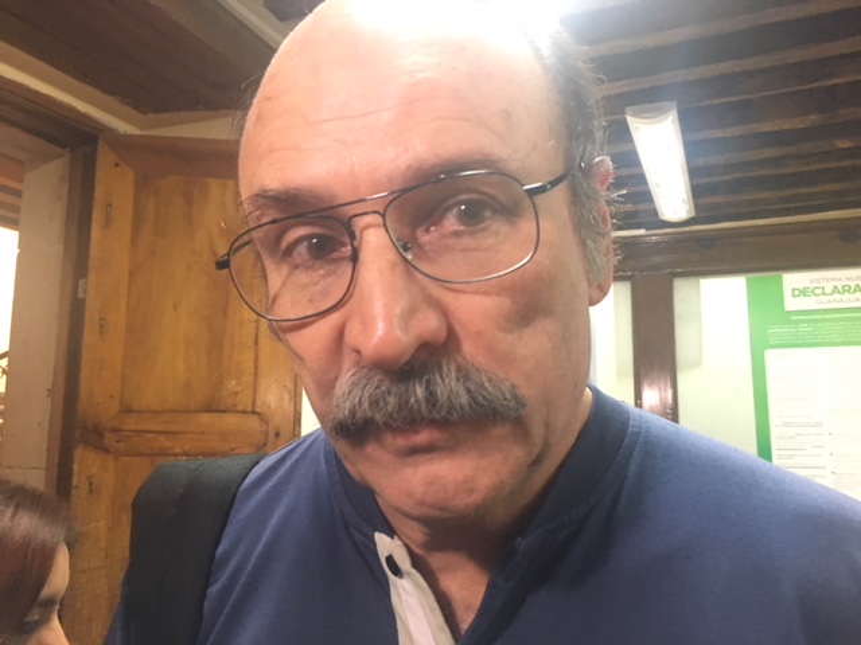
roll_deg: -0.2
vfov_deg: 48.2
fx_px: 721
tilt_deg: +9.4
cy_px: 322
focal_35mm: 29
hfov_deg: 61.7
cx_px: 430
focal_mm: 4.15
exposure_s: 1/20
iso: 200
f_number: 2.2
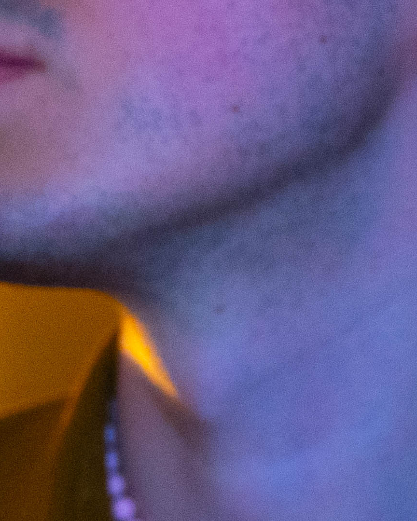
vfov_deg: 8.8
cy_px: 143
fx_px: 3379
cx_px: 504
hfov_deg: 7.0
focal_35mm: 219
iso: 1000
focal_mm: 42
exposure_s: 1/25
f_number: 4.5
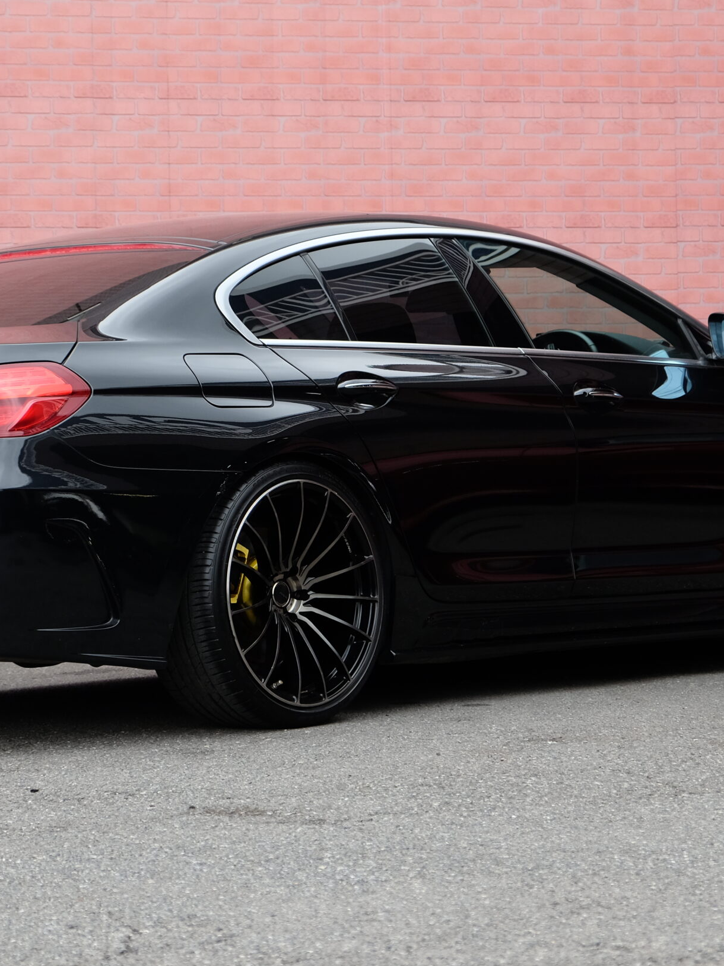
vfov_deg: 17.1
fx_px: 3207
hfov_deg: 12.9
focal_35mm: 115
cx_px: 290
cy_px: 468
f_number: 4.5
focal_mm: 50.5
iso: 400
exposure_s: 1/160
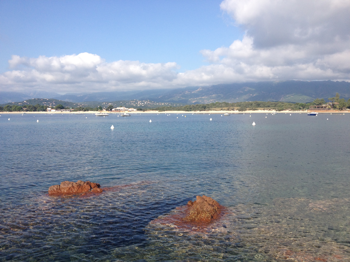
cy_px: 131
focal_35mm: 35
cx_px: 175
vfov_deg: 40.7
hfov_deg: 52.6
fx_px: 354
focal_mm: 4.28
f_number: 2.4
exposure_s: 1/1577
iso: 64
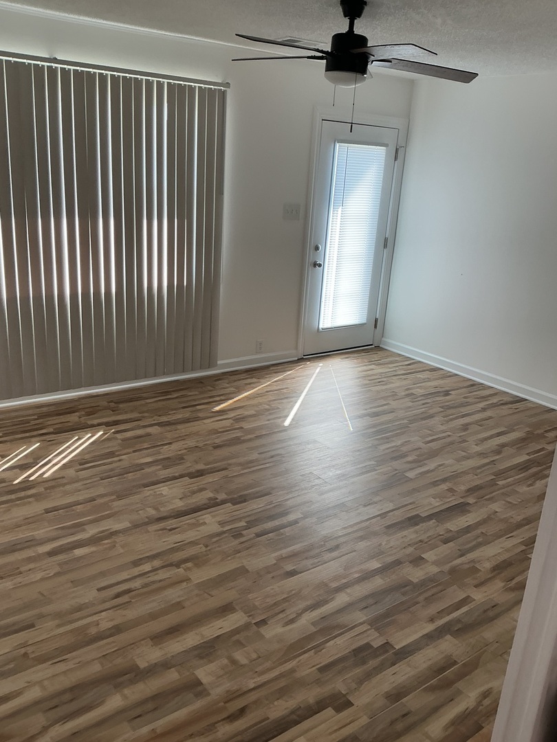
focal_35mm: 29
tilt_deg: -20.1
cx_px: 278
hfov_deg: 48.2
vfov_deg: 61.7
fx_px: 622
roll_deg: -5.0
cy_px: 371
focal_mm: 3
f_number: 1.8
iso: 32
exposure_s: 1/120
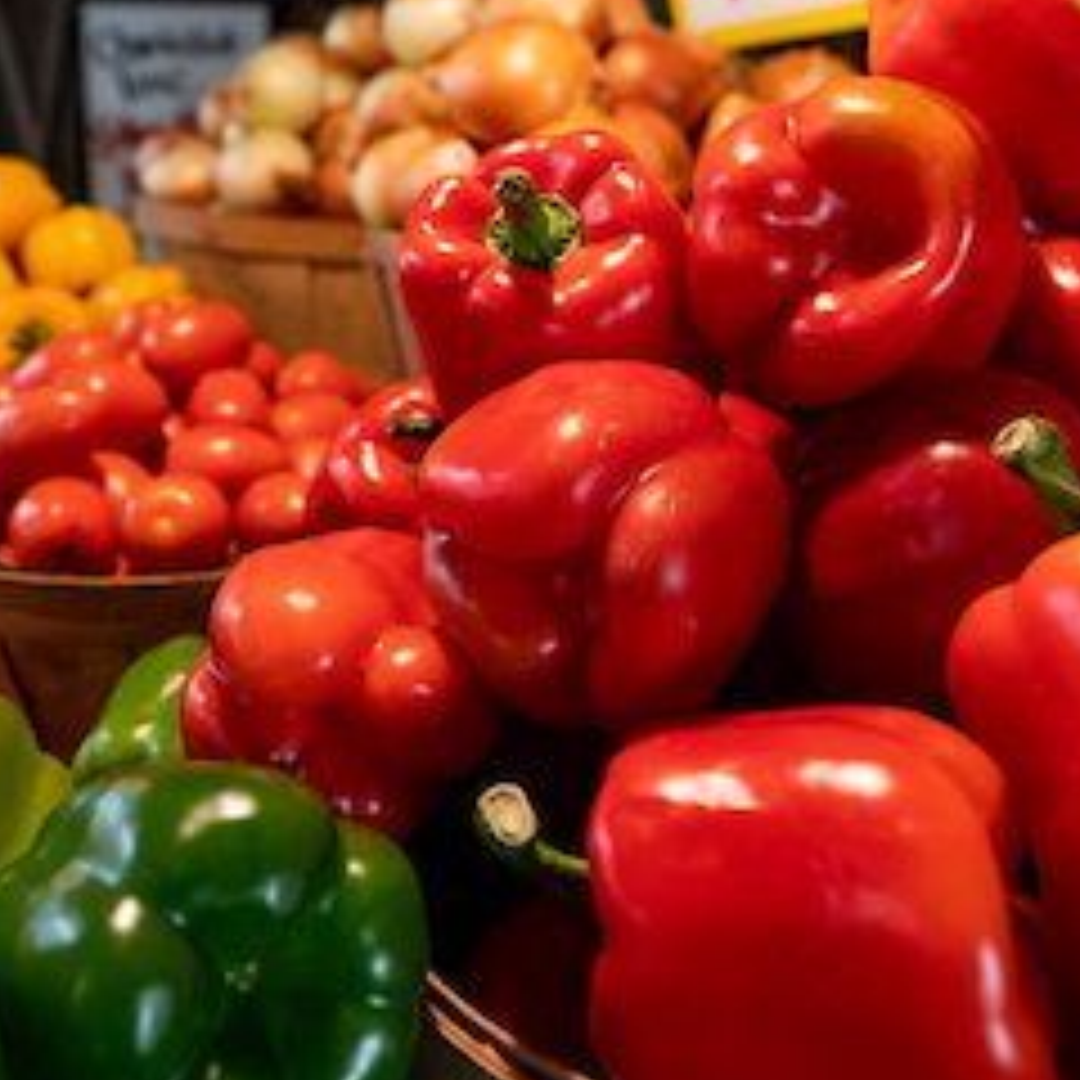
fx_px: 1200
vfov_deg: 47.7
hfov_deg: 48.3
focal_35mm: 34
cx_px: 464
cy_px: 360
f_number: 3.2
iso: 1000
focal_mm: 16
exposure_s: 1/200
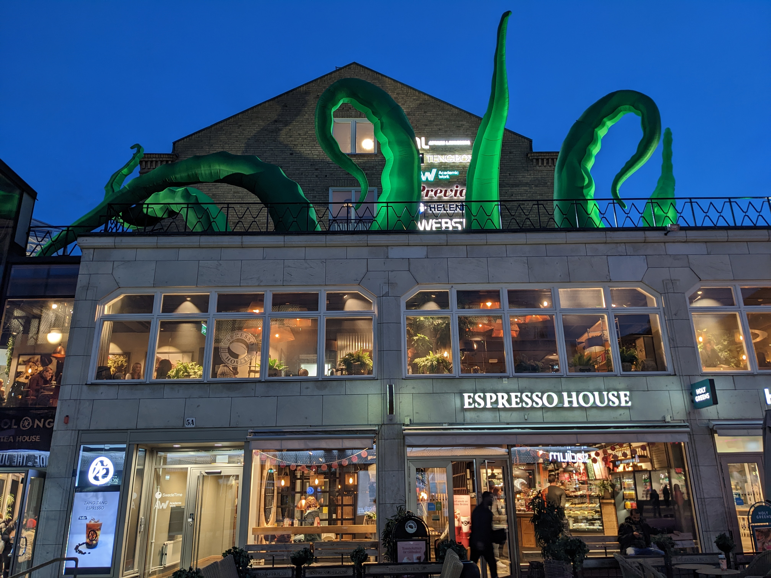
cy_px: 289
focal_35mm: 27
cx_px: 386
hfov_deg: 65.3
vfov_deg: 51.4
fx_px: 601
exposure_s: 1/25
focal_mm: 4.38
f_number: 1.73
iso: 77
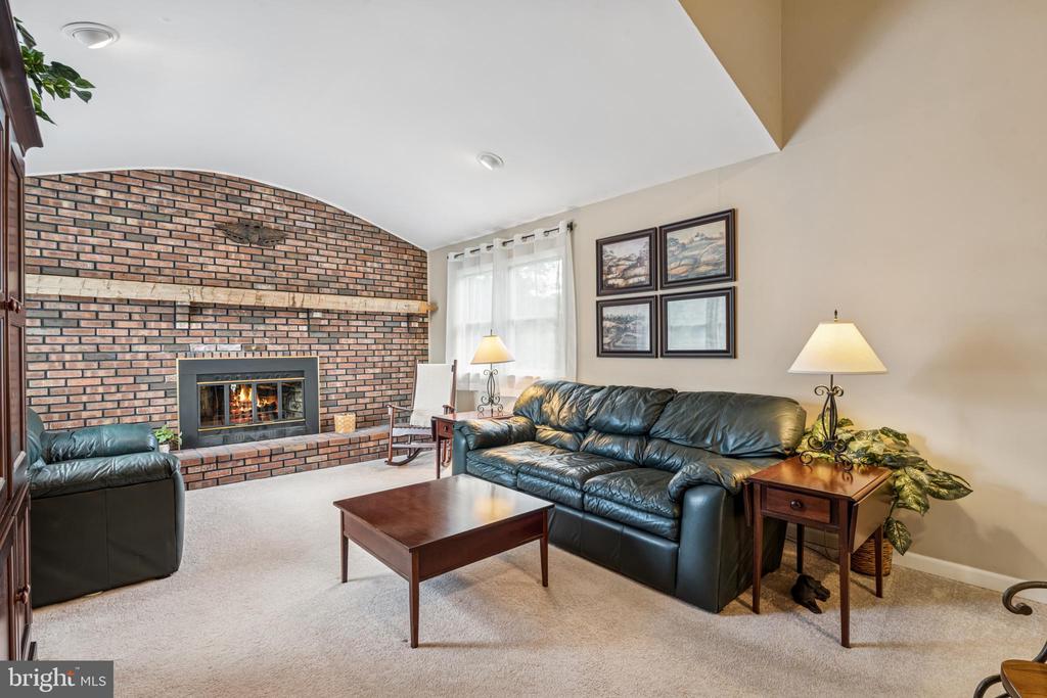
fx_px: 465
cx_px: 524
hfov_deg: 96.7
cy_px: 349
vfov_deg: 73.8
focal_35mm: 16
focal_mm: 16
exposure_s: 2.5
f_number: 11
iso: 100
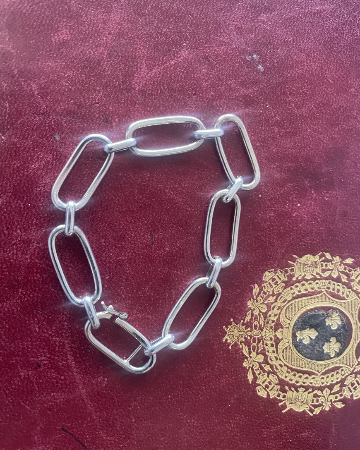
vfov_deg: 62.2
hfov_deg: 51.5
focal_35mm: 28
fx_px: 373
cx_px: 179
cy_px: 218
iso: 400
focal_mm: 4.2
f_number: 1.6
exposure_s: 1/60
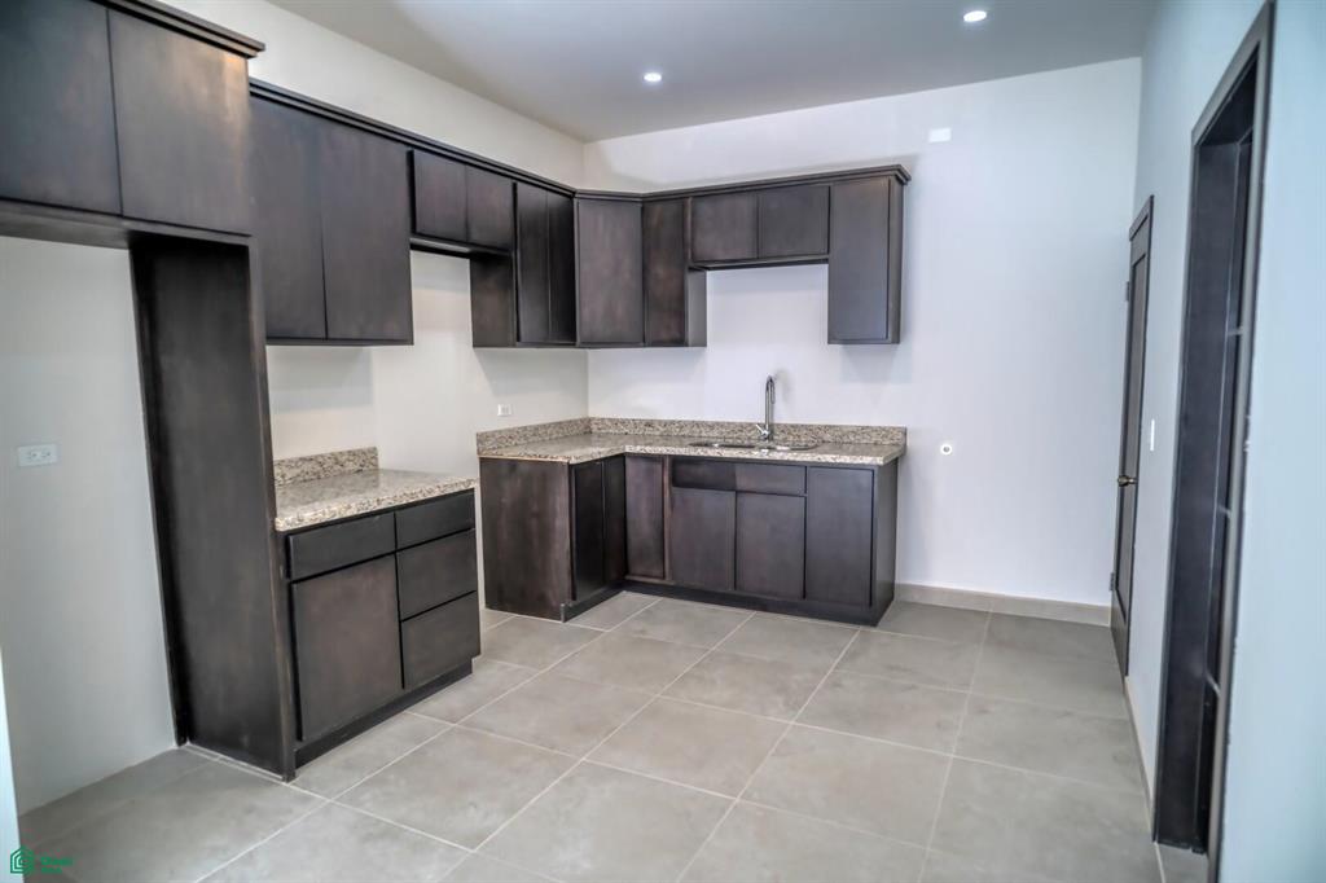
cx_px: 663
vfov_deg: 61.9
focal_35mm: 20
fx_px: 736
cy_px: 442
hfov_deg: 84.0
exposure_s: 1/90
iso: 200
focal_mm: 20
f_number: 2.8
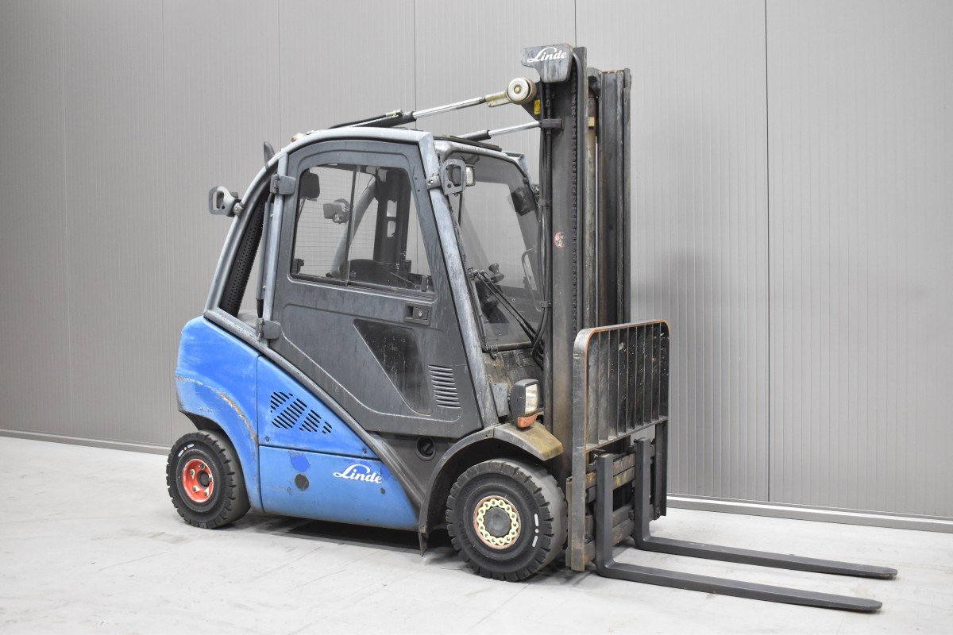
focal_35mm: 36
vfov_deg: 36.9
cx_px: 476
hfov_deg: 53.1
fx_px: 953
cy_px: 318
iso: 1600
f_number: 4.5
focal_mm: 24
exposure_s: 1/30
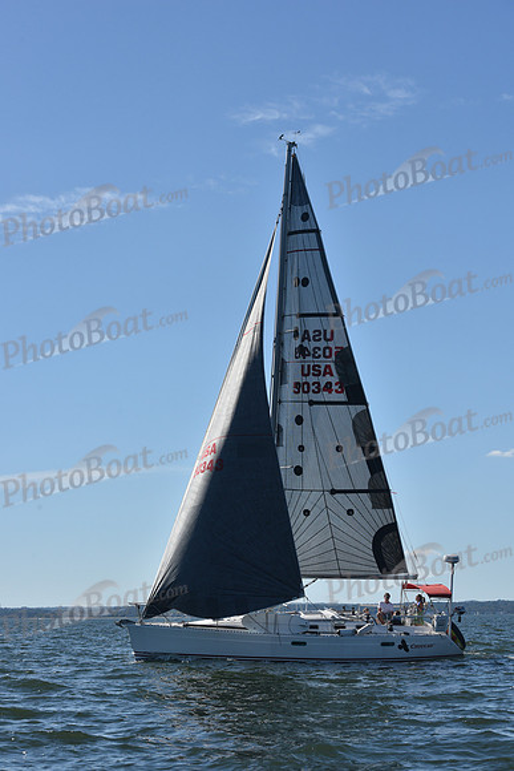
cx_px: 257
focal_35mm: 70
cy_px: 386
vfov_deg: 28.8
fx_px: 1498
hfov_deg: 19.5
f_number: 10
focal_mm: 70
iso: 320
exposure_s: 1/1250
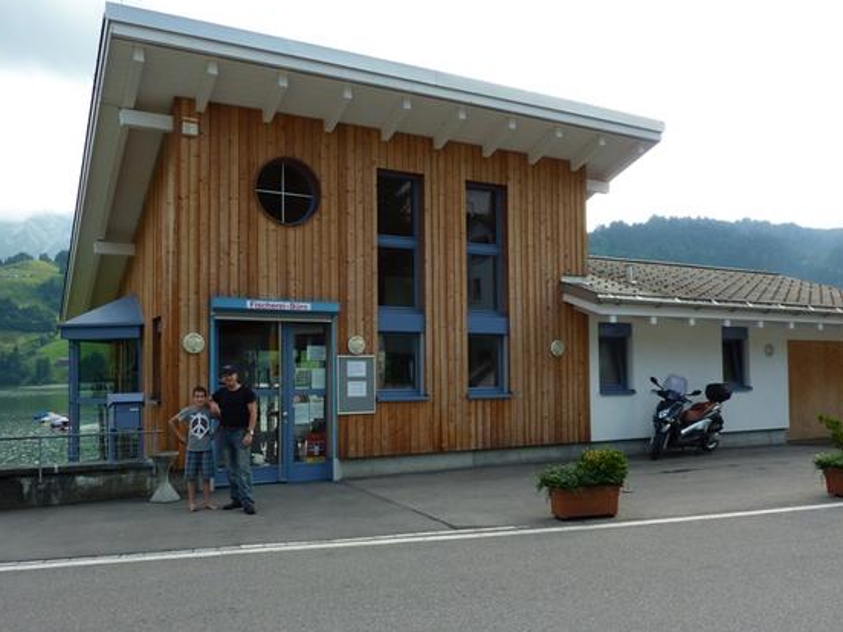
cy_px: 353
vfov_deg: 48.1
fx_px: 706
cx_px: 423
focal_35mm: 29
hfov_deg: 61.7
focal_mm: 4.1
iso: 80
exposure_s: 1/160
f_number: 4
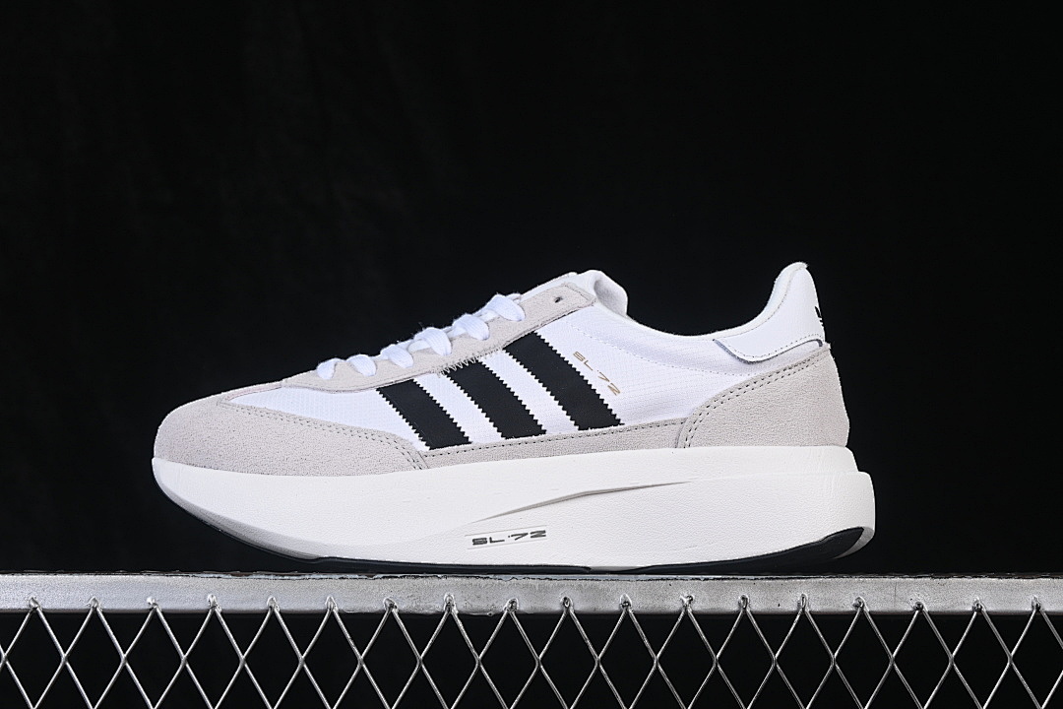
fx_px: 2214
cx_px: 532
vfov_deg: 18.2
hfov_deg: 27.0
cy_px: 354
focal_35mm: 75
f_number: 8
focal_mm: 50
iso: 160
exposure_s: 1/80
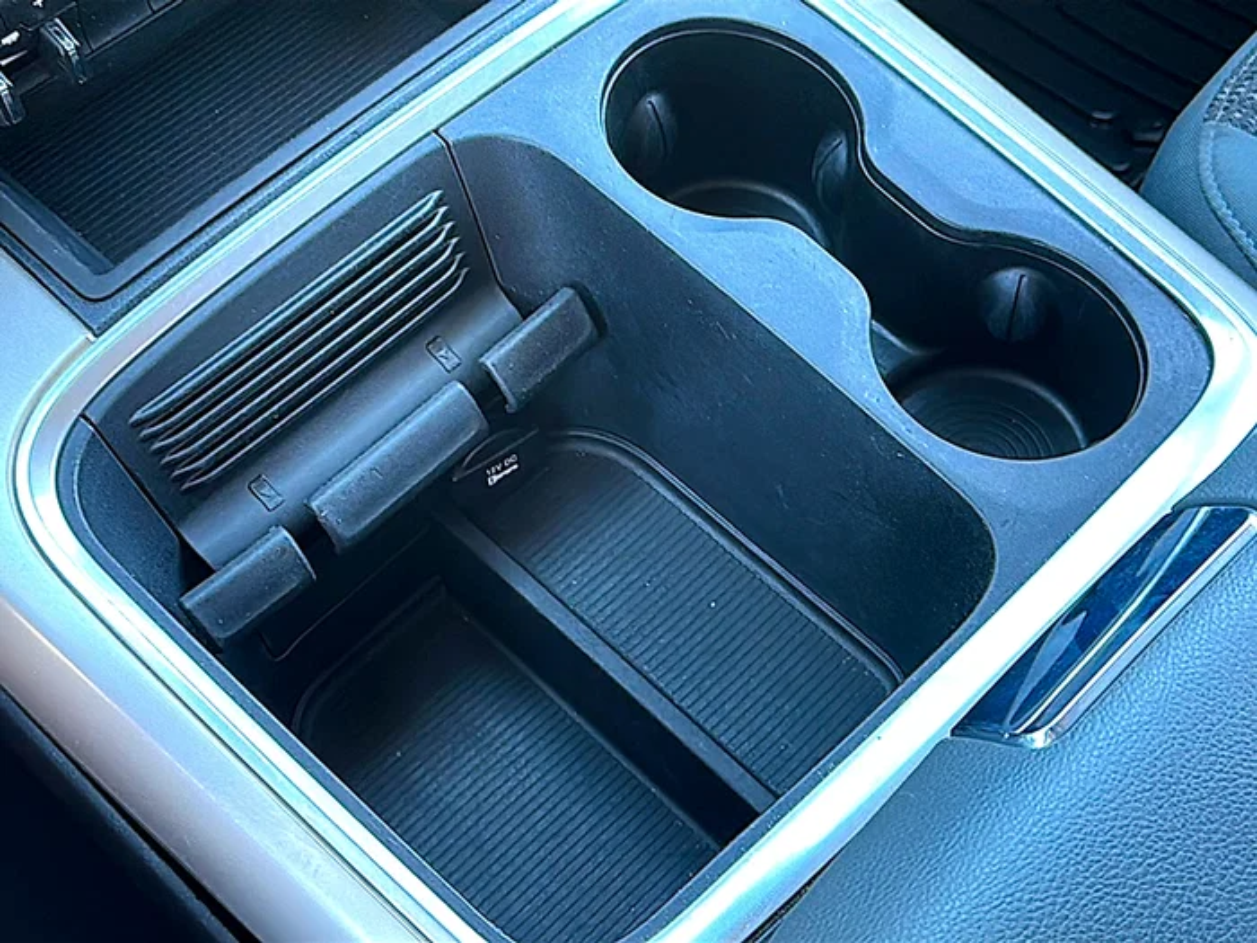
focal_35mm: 44
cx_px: 628
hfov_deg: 42.9
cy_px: 472
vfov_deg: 32.9
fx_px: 1598
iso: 100
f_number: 1.78
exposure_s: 1/50
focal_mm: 6.86
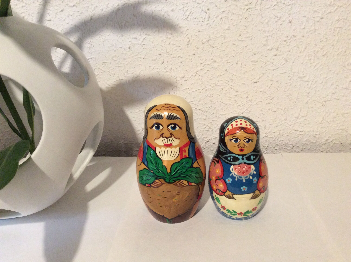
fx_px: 324
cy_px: 131
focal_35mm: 32
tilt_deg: -20.0
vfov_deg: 44.1
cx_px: 176
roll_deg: +3.7
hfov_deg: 56.9
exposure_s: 1/20
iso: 250
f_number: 2.4
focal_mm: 3.3
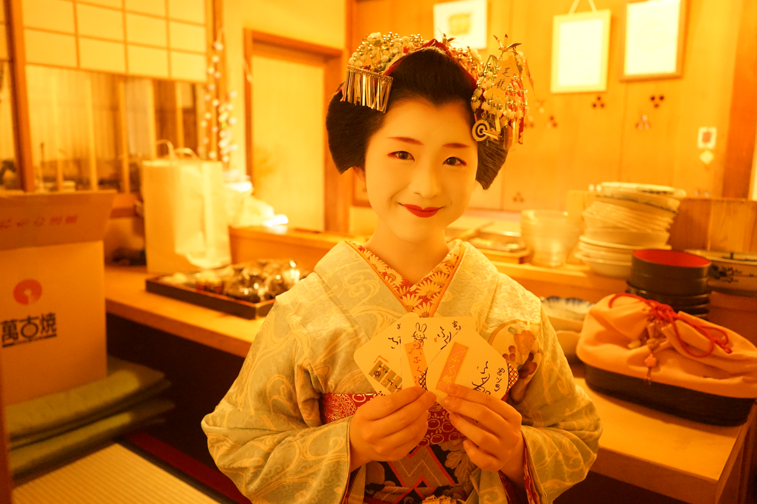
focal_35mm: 28
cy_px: 252
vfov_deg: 46.4
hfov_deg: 65.5
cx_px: 378
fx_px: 589
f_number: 3.5
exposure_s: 1/20
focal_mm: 28
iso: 6400
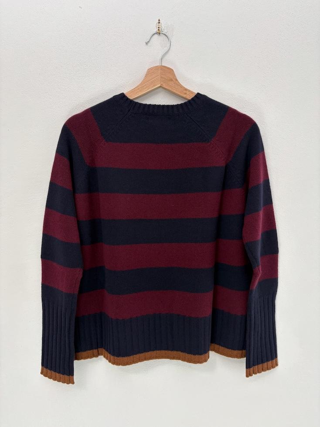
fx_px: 321
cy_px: 214
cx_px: 160
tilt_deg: -6.0
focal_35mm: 26
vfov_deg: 67.3
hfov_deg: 53.1
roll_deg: +0.5
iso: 64
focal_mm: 5.96
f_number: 1.6
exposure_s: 1/100
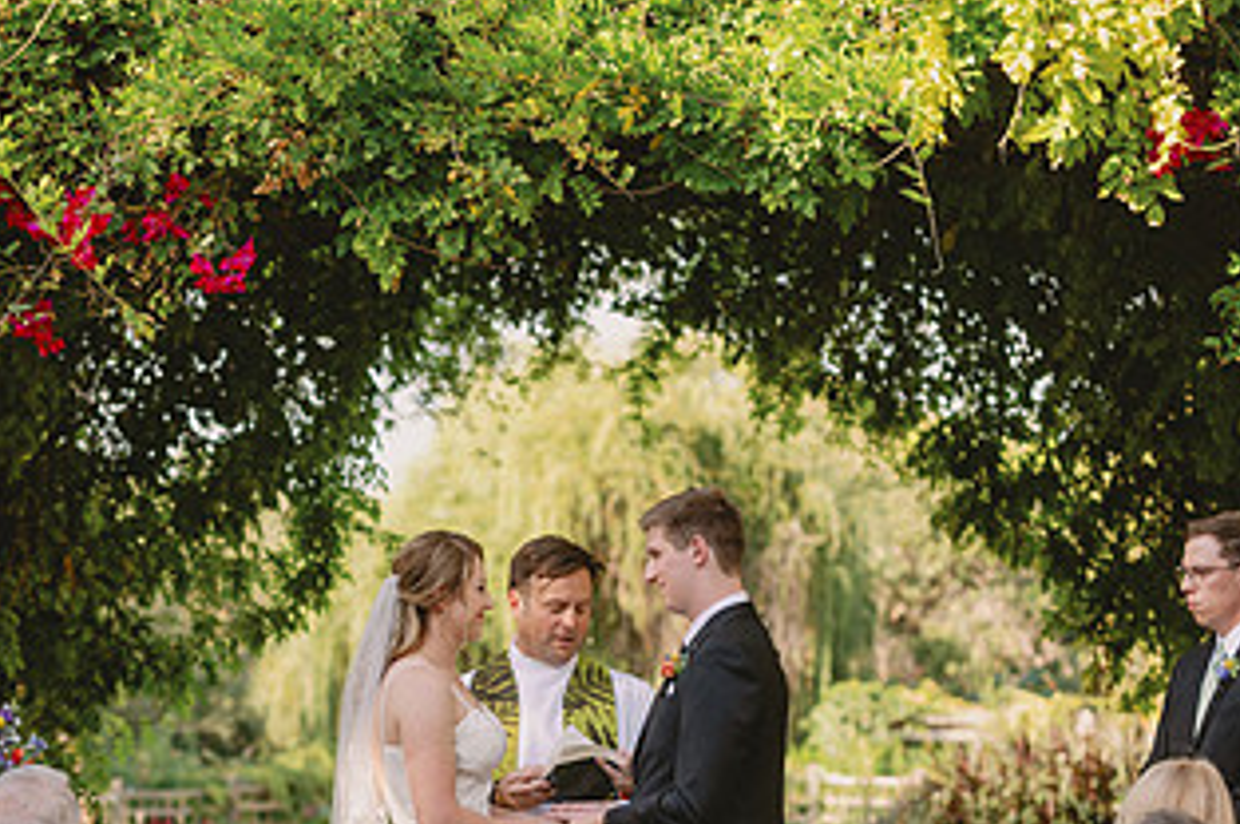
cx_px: 495
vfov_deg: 7.8
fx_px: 6056
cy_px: 741
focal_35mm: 176
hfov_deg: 11.7
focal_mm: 95
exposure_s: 1/200
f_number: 2.8
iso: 100
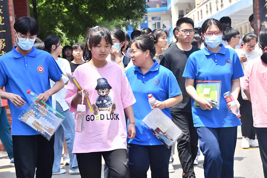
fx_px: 831
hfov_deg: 18.3
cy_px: 89
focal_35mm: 112
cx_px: 134
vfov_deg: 12.2
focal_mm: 75
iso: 640
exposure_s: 1/800
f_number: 7.1
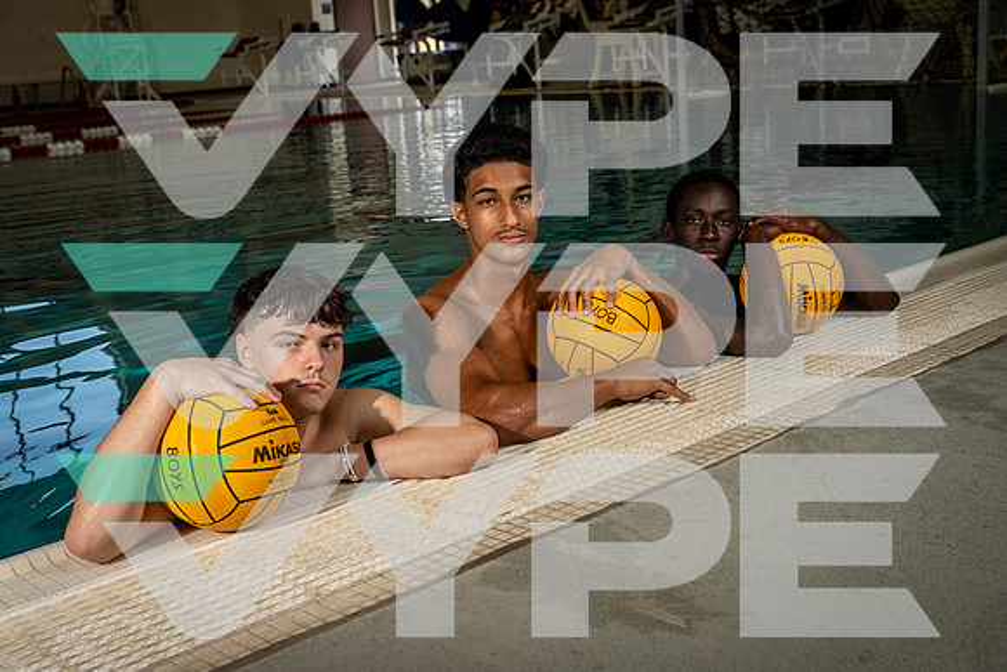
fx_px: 1231
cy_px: 336
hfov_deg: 44.5
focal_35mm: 44
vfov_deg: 30.5
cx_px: 504
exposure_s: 1/250
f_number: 5.6
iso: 640
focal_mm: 44
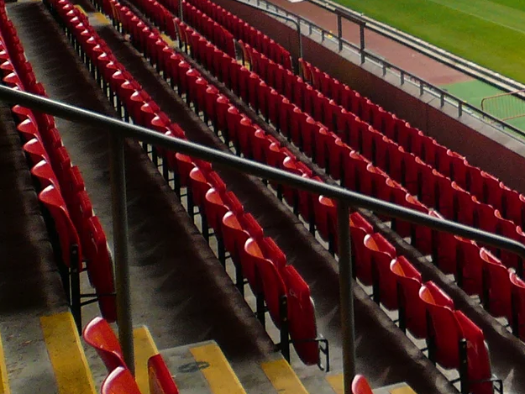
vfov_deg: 16.4
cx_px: 799
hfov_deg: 19.6
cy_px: -85
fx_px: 1305
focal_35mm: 86
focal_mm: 4.6
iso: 100
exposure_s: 1/160
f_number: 2.8
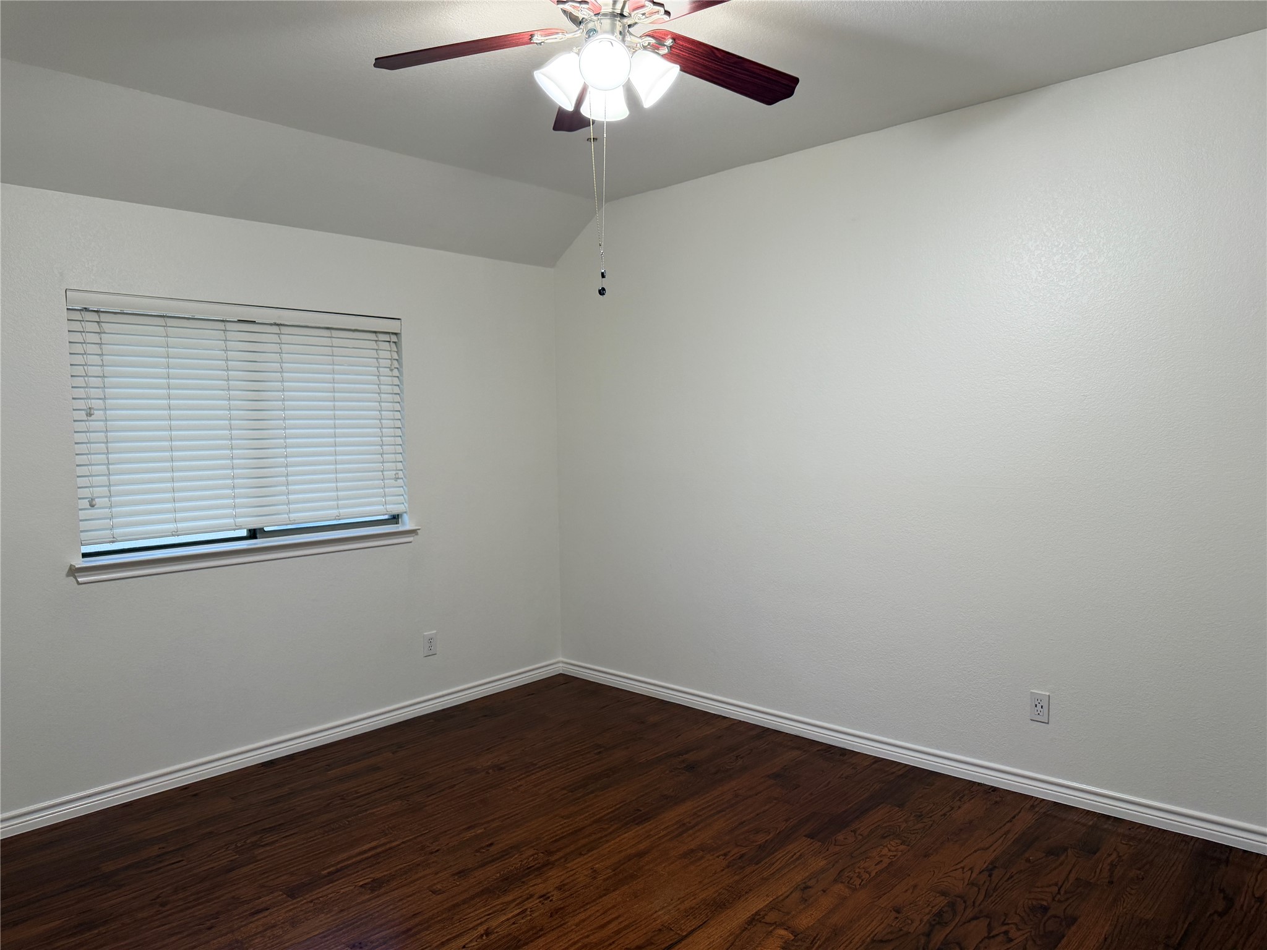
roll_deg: +1.1
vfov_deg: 56.8
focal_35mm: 24
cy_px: 475
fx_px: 878
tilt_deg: -3.3
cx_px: 634
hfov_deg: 71.6
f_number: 1.78
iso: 125
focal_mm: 6.76
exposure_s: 1/60
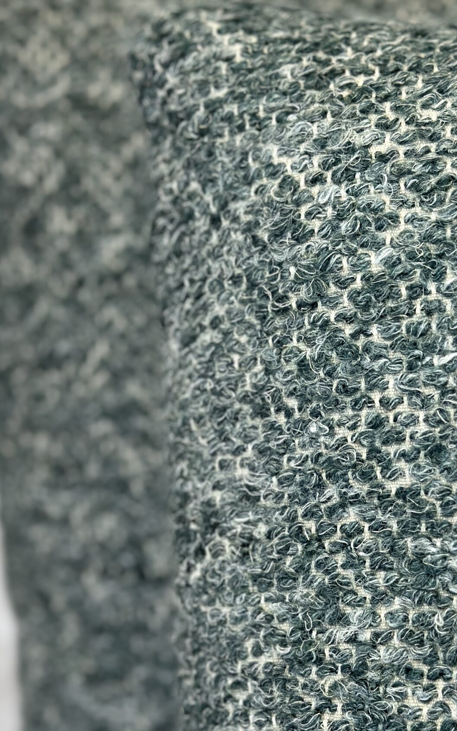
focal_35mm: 77
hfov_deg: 16.9
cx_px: 263
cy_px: 436
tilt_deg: -18.7
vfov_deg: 26.8
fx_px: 1535
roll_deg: +2.2
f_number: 1.78
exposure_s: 1/120
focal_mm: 6.86
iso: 100
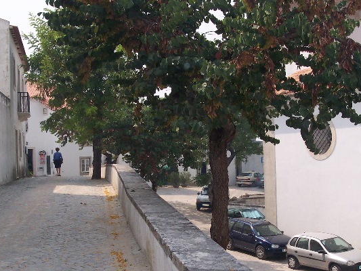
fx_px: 595
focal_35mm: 57
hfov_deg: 33.8
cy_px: 154
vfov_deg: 25.6
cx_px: 168
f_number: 4.8
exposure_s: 1/700
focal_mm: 8
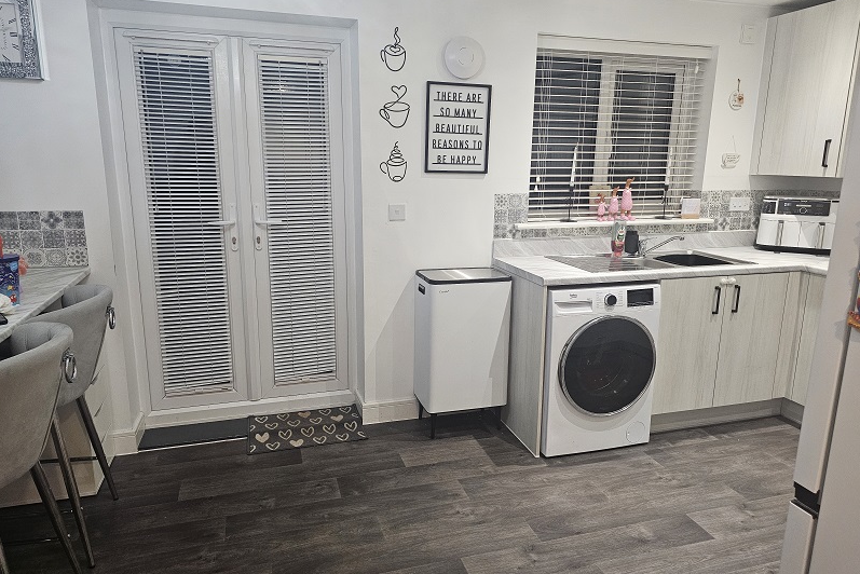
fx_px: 574
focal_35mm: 24
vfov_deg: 53.2
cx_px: 431
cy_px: 276
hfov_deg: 73.7
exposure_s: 1/100
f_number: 1.7
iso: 400
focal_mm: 6.3
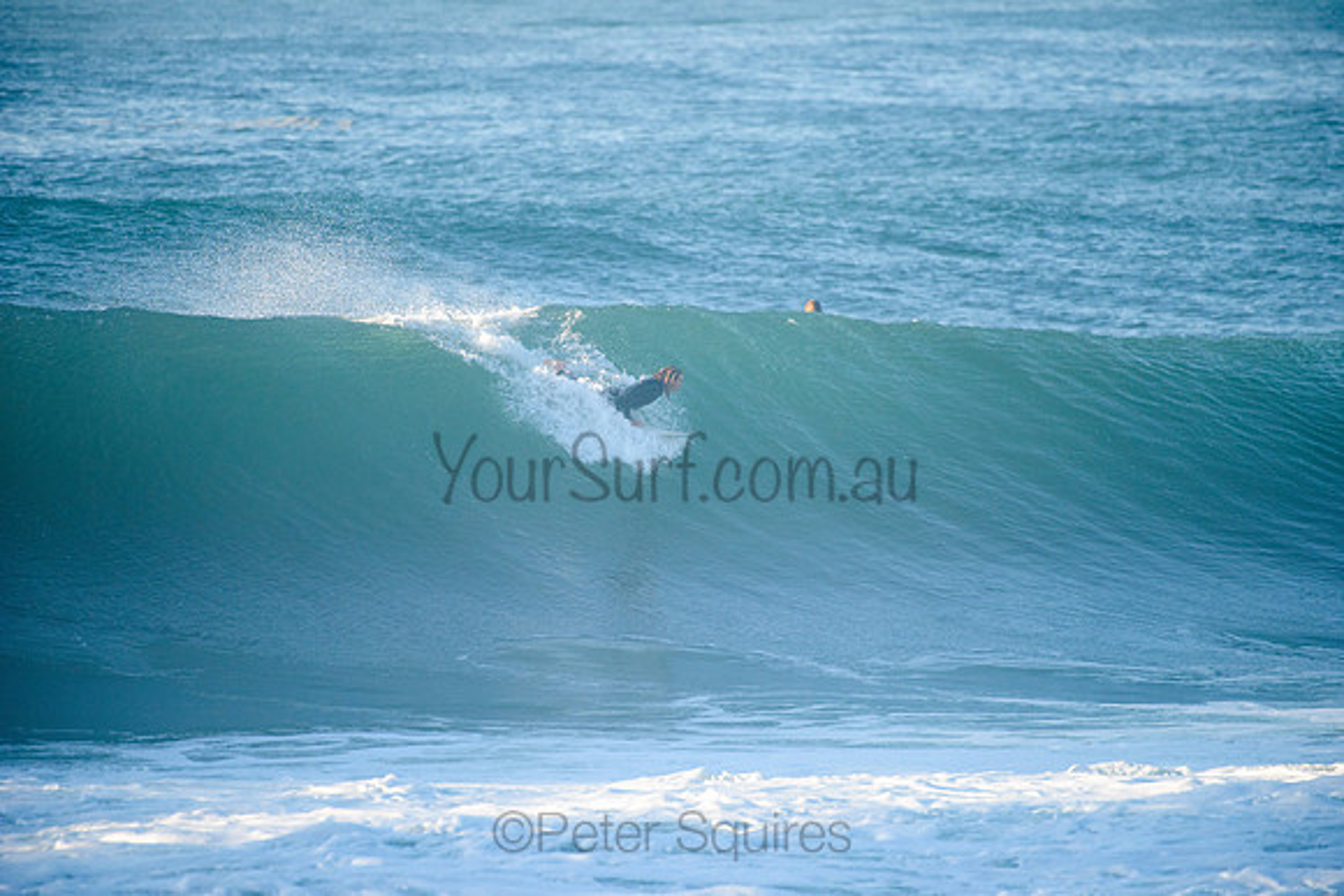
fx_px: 18674
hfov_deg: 4.1
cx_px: 672
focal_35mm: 500
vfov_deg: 2.8
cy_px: 448
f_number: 5.6
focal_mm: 500
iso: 450
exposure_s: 1/1600
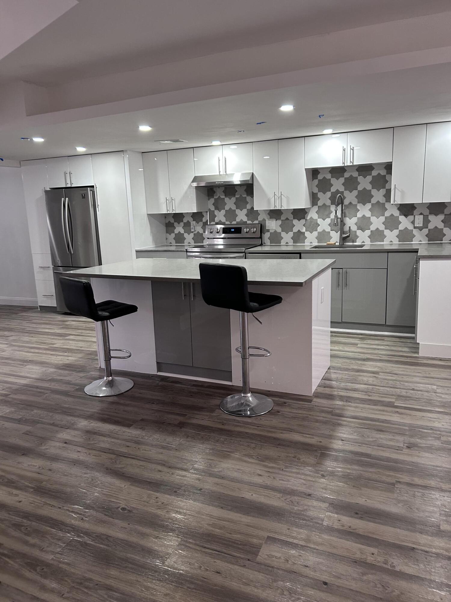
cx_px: 226
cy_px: 301
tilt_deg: -12.6
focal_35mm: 26
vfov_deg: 67.3
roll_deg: +1.4
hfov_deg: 53.1
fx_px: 452
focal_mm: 5.7
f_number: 1.5
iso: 160
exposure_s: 1/60
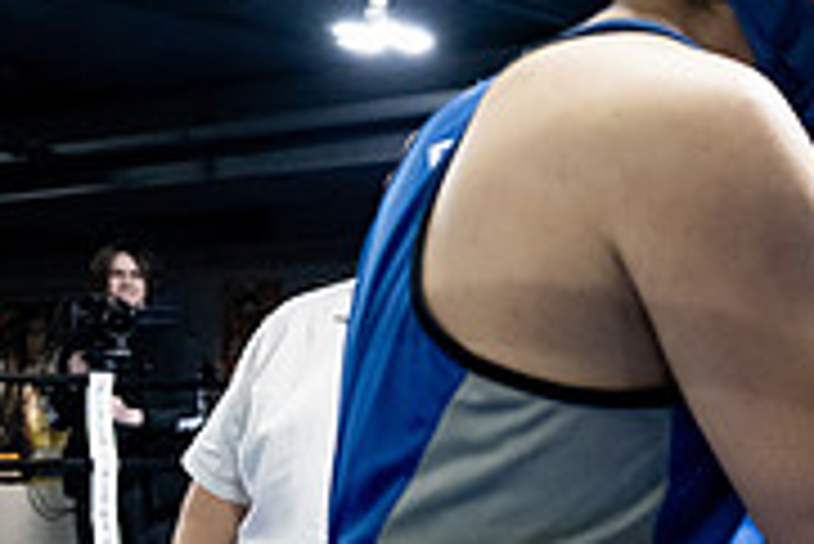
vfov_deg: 17.6
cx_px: 1205
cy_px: 411
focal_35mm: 77
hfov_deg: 22.0
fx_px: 1742
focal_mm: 24
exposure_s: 1/1000
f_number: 2.8
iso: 8000
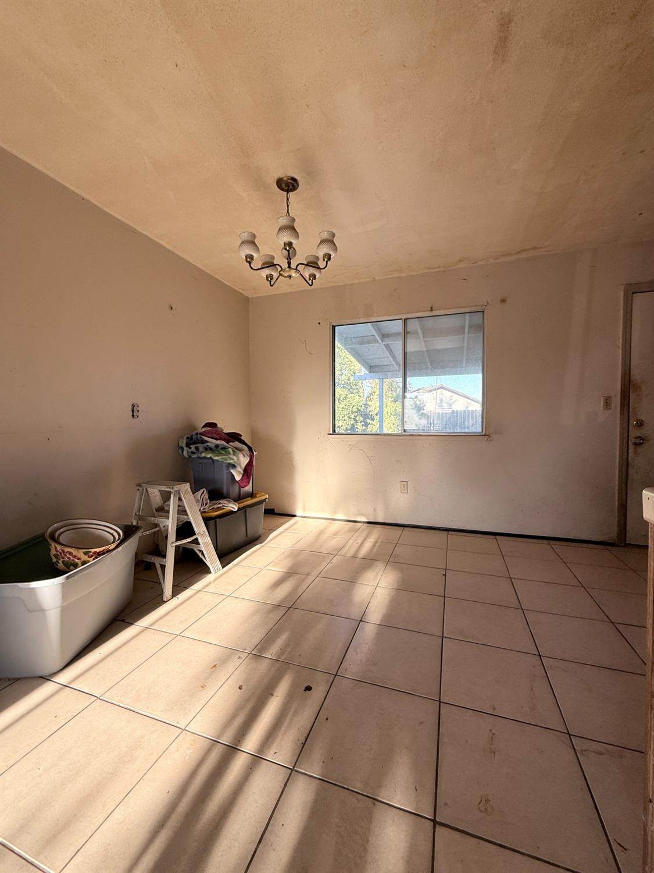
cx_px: 327
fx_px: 353
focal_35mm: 14
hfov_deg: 85.7
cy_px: 436
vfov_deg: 102.1
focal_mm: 2.22
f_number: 2.2
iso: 64
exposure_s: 1/163
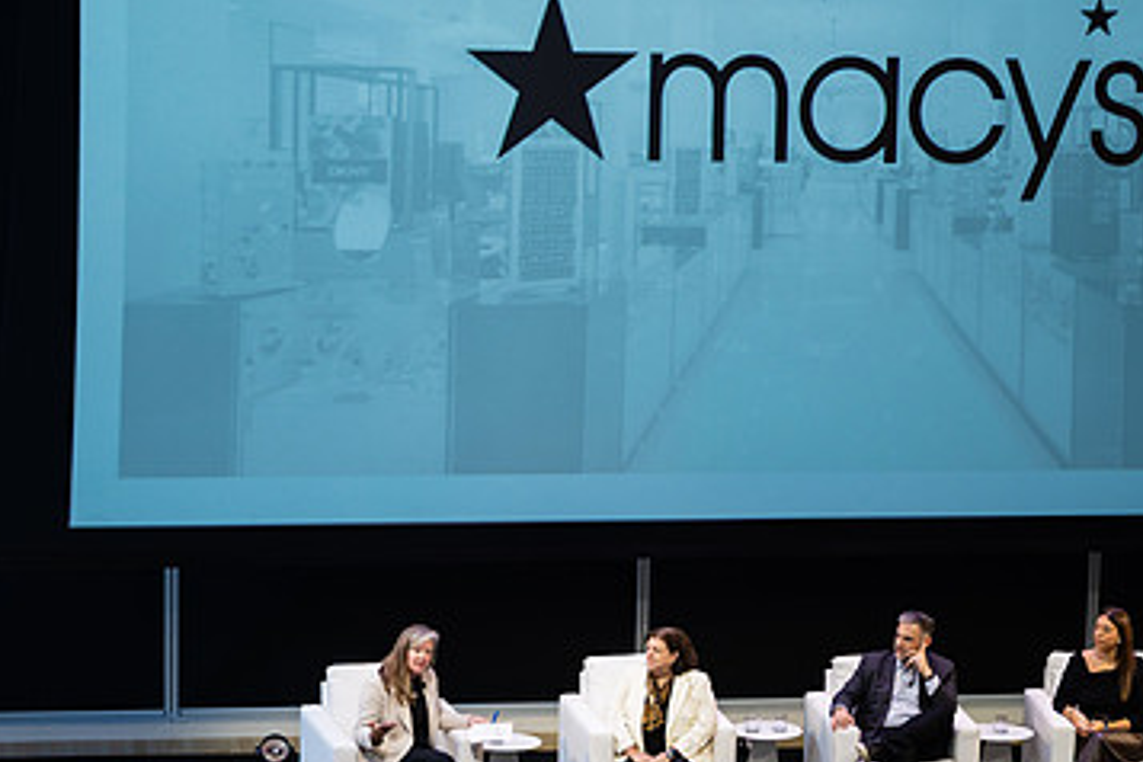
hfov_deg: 16.8
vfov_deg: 11.3
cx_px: 878
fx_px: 3841
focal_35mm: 121
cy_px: 479
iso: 160
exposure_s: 1/125
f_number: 3.2
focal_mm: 70
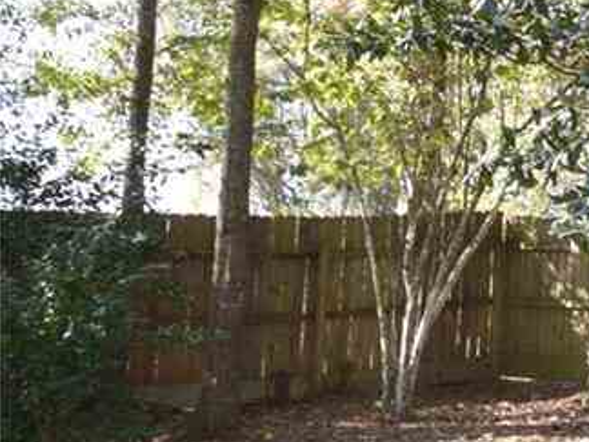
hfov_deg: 18.6
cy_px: 146
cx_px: 929
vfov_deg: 16.2
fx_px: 1548
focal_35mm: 91
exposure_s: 1/60
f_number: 5.6
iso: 220
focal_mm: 20
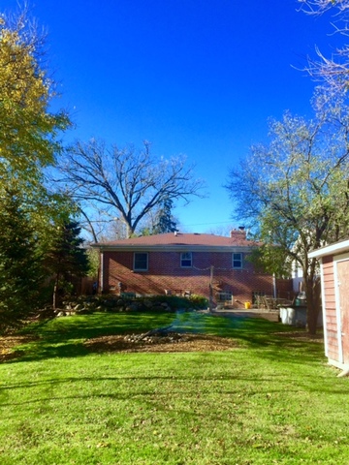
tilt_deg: +8.2
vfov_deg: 61.7
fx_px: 390
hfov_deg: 48.2
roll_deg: -0.2
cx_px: 174
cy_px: 232
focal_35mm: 29
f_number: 2.2
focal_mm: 4.15
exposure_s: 1/855
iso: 32
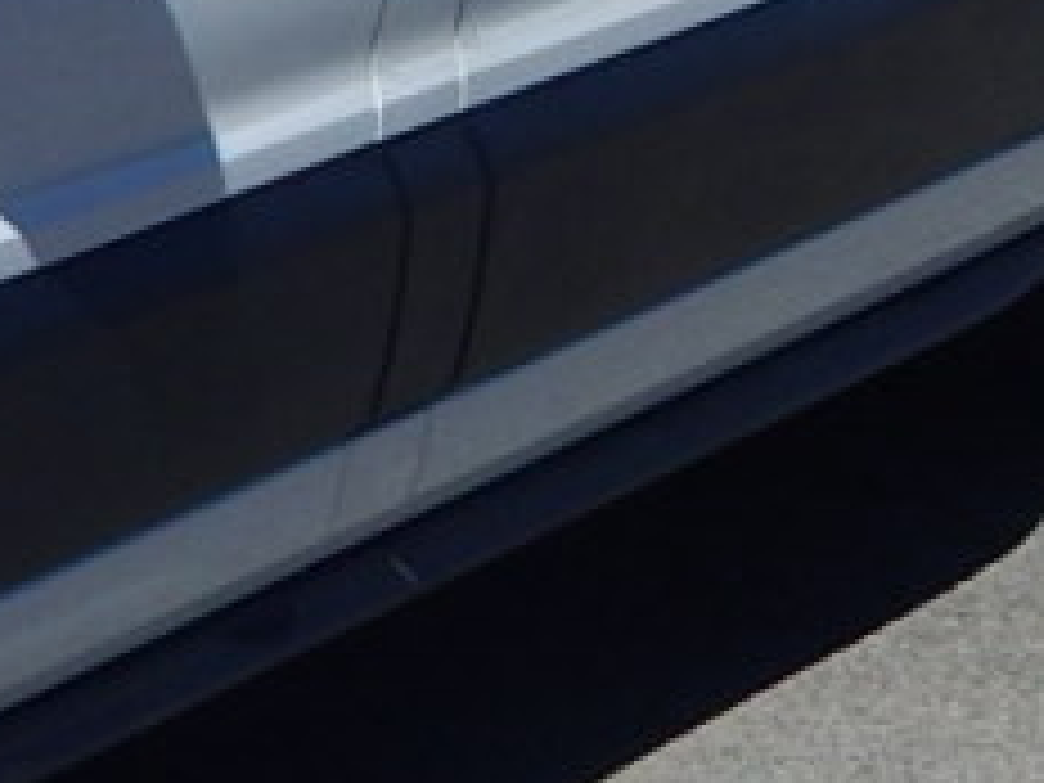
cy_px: -68
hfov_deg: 11.0
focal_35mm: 171
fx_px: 5157
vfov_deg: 8.6
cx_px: -698
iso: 125
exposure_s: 1/1250
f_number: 6.5
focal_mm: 5.6
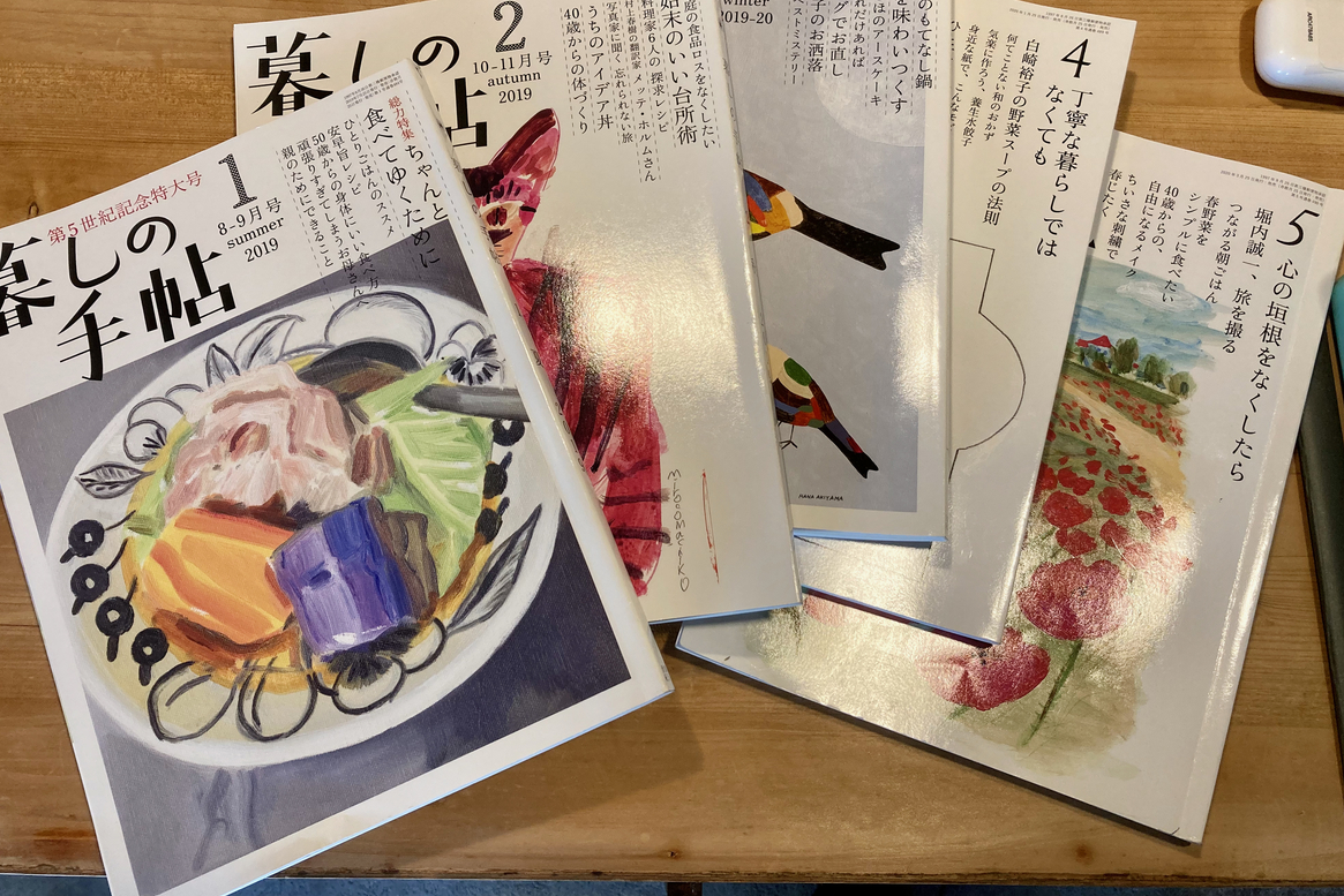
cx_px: 679
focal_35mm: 30
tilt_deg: -75.1
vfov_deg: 43.5
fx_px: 1120
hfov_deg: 61.9
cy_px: 386
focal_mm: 3.99
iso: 64
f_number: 1.8
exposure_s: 1/50
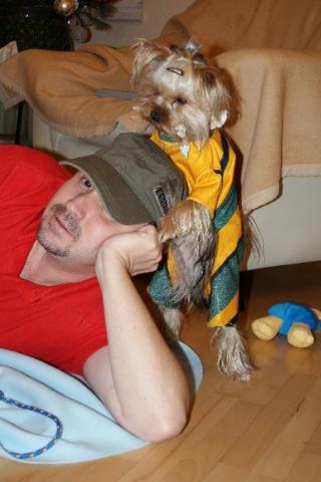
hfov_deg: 25.8
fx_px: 702
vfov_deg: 37.9
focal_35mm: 52
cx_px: 160
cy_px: 241
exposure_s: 1/60
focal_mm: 35
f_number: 5.6
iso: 400
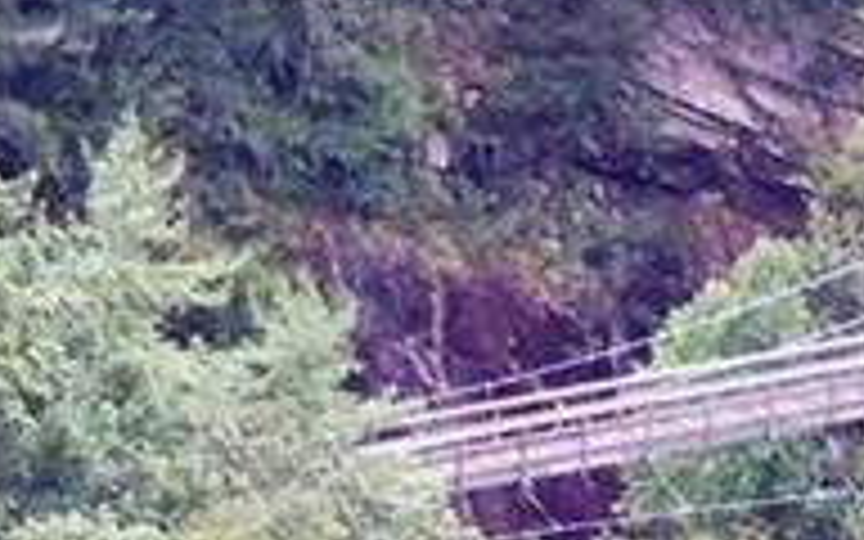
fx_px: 8288
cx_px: 601
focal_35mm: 352
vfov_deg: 3.7
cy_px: 844
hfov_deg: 6.0
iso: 400
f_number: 4.8
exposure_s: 1/160
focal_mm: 17.22
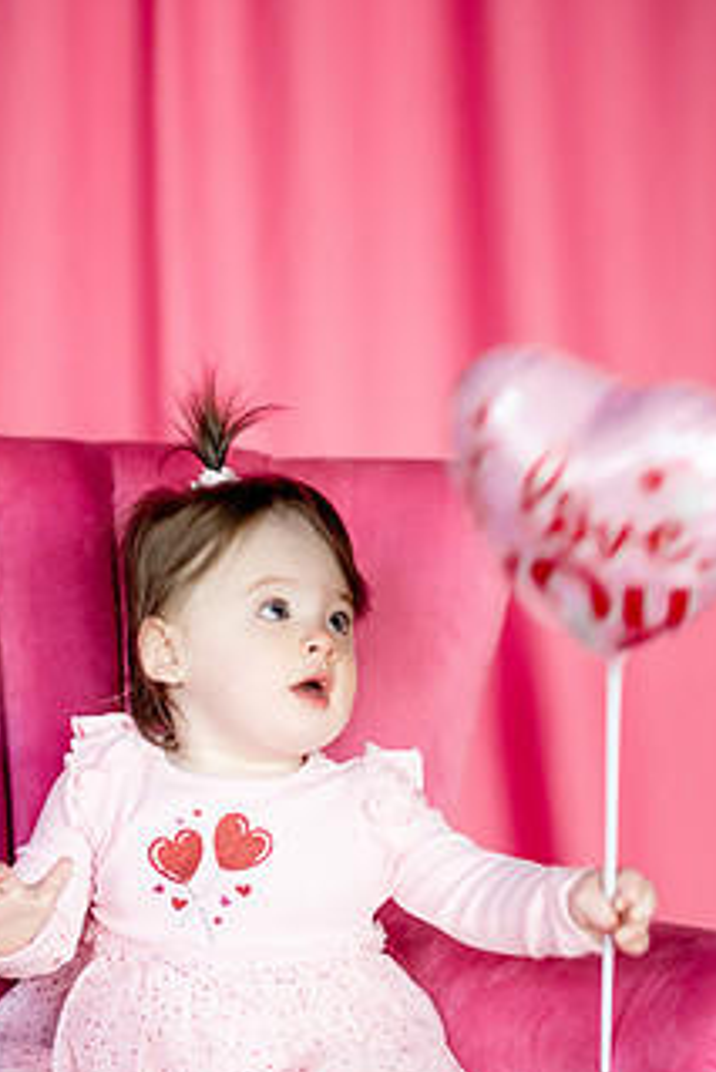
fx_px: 3576
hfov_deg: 11.4
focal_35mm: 120
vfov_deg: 17.0
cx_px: 266
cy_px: 749
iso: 500
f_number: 2
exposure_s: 1/160
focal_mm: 85
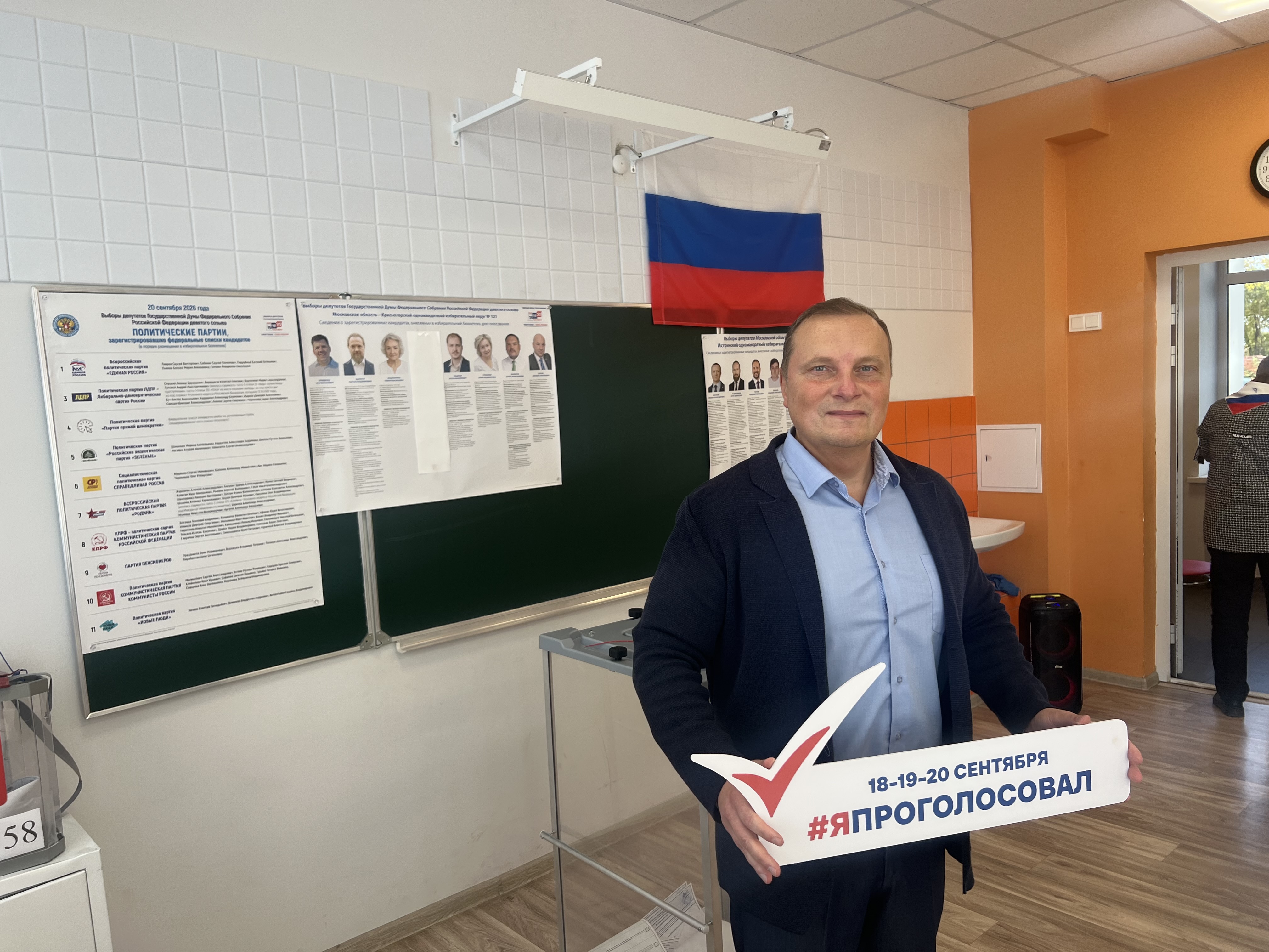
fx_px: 953
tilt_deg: -7.0
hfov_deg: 67.3
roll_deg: +2.9
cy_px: 476
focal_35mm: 26
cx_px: 634
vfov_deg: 53.1
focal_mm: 5.7
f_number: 1.5
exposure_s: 1/231
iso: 40
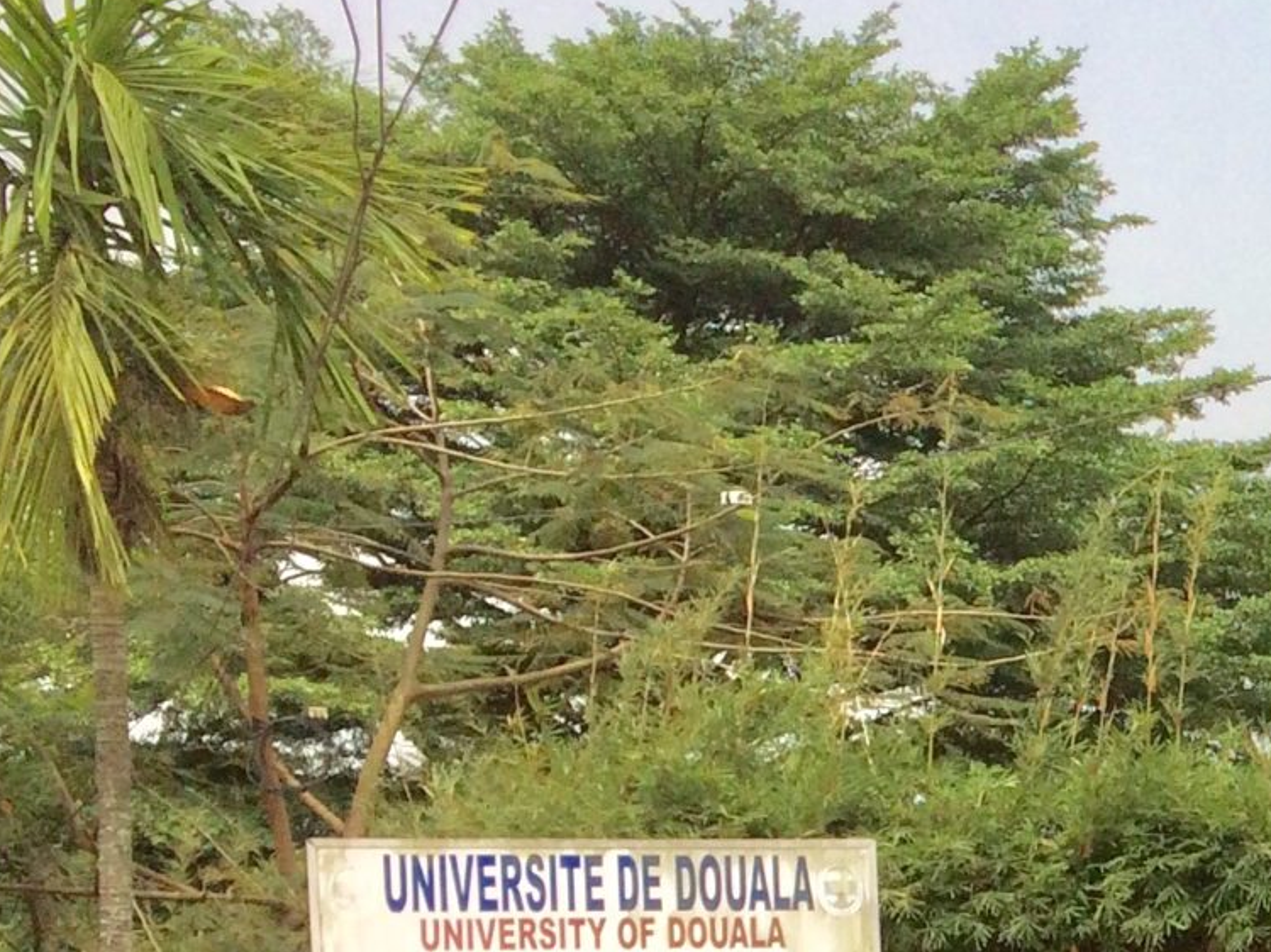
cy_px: 1089
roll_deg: -1.0
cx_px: 2029
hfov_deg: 17.4
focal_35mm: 99
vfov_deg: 14.5
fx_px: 3634
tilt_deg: -0.3
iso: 32
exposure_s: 1/1953
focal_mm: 4.15
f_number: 2.2
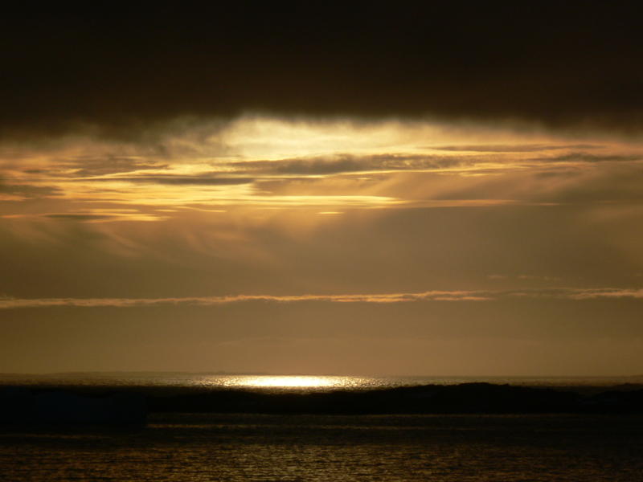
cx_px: 322
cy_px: 241
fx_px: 4161
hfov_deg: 8.8
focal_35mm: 224
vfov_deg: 6.6
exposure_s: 1/800
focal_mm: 37.1
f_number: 9
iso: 80
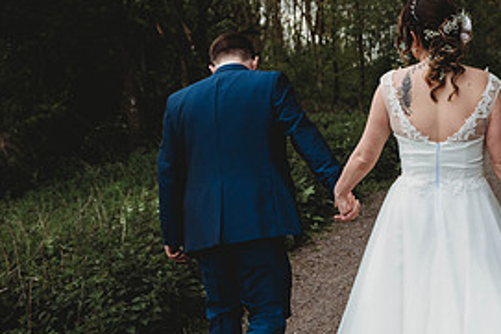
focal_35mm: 62
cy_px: 169
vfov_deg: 21.9
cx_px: 451
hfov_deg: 30.9
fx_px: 863
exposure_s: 1/1250
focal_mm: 29
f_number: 4
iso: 200
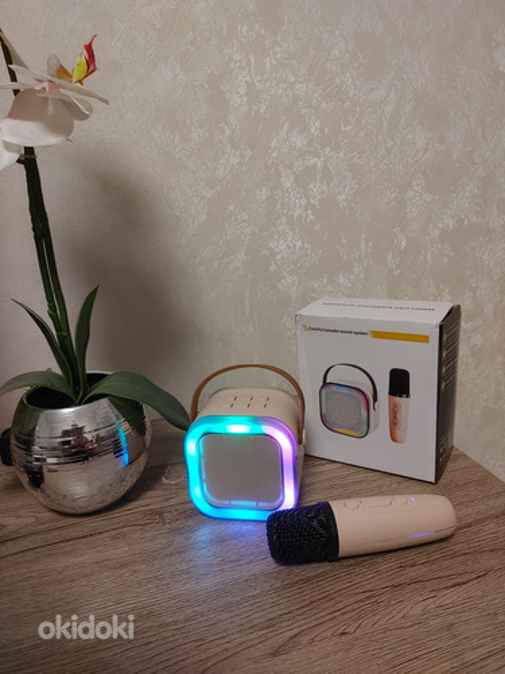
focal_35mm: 26
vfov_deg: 67.3
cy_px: 337
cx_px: 252
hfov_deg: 53.1
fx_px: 506
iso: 650
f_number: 1.8
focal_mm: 4.81
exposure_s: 1/33
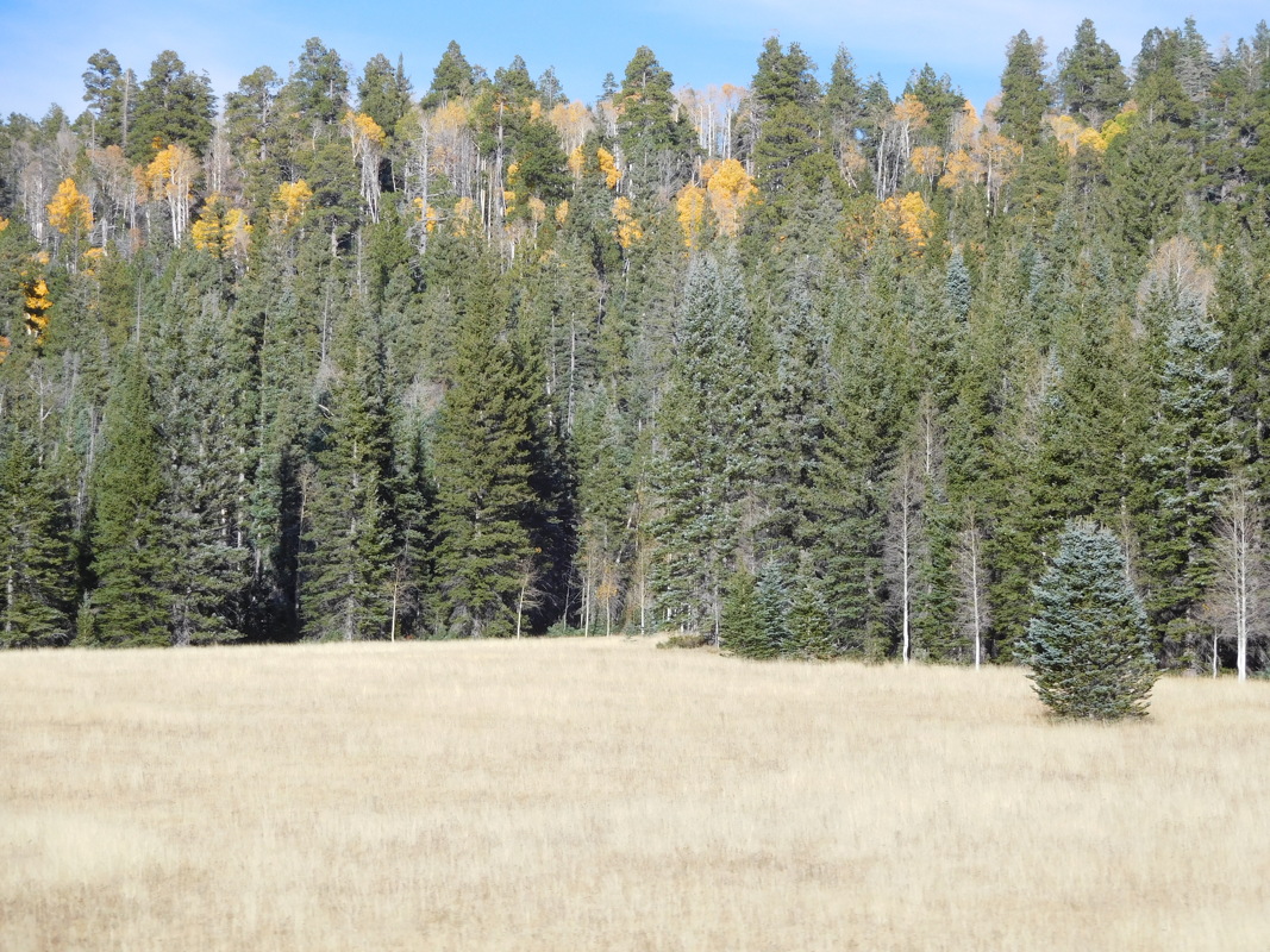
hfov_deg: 17.6
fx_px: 4109
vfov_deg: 13.2
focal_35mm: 112
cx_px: 635
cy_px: 476
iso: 125
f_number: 4.9
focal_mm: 20
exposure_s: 1/500
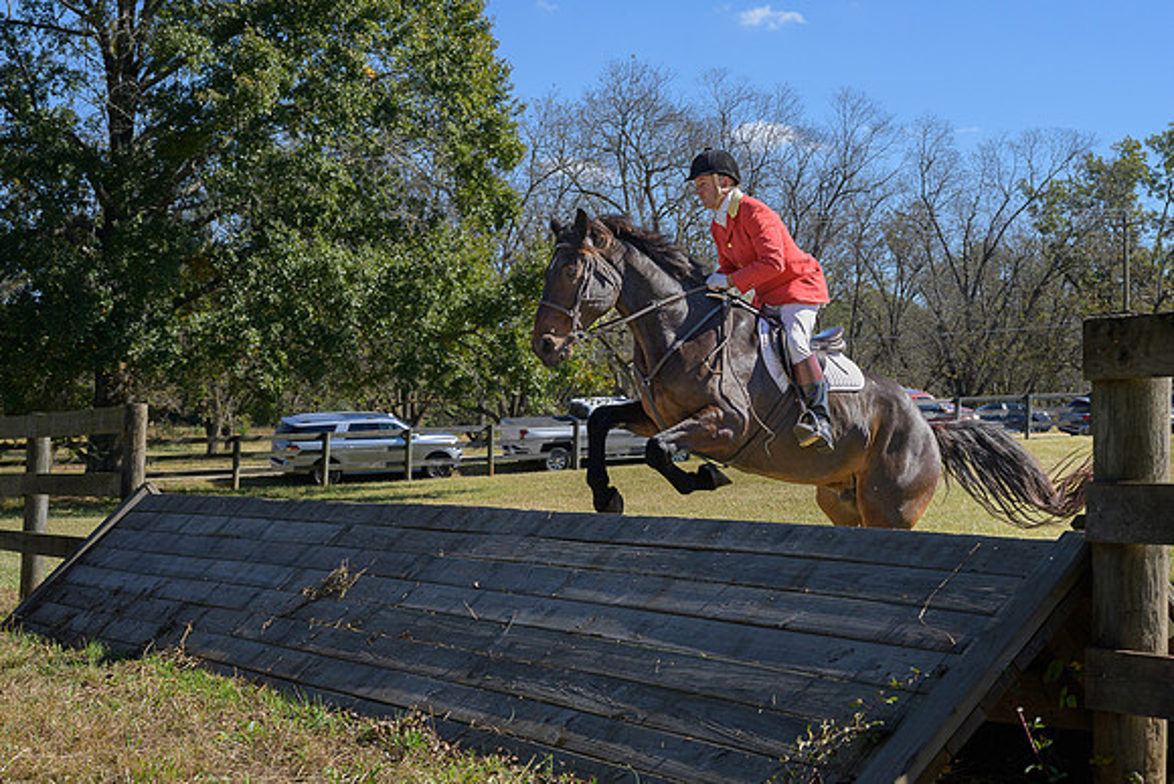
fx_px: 1985
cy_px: 308
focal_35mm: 61
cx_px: 708
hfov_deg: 32.8
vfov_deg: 22.3
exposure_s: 1/800
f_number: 5.6
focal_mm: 44
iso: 200
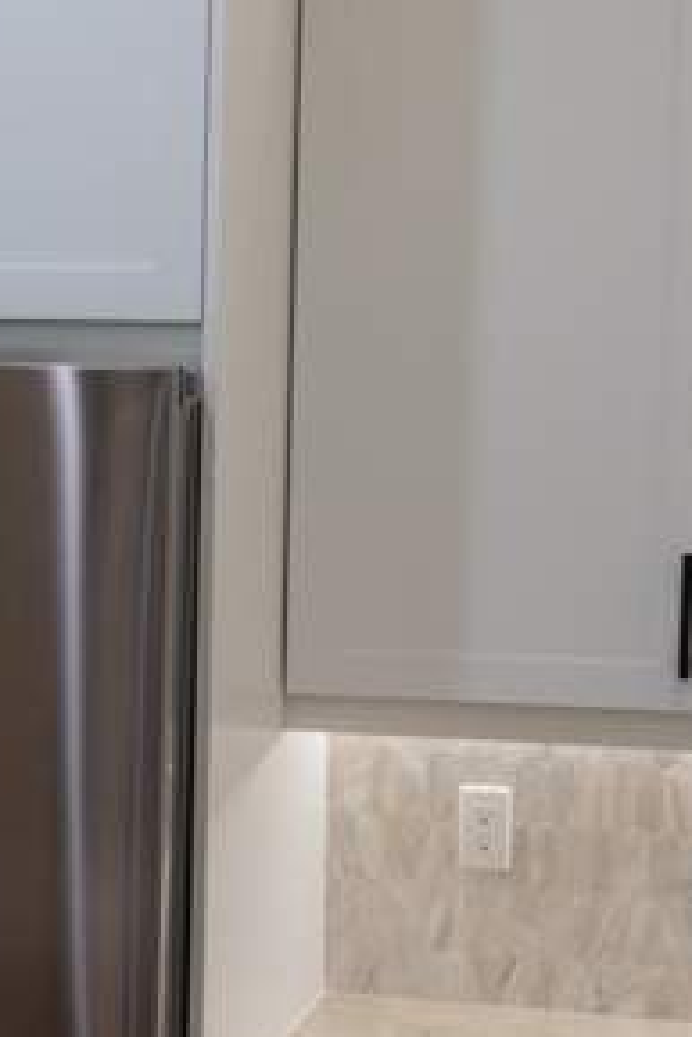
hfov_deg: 15.7
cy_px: 531
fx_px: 2505
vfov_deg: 23.4
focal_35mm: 87
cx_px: 172
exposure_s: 1/160
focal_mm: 35
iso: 800
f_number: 4
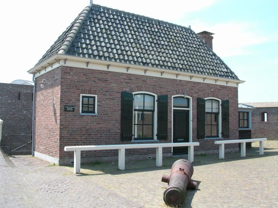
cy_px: 104
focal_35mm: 37
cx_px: 139
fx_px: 297
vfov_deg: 38.7
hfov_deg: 50.1
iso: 100
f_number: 4.5
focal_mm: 5.6
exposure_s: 1/193
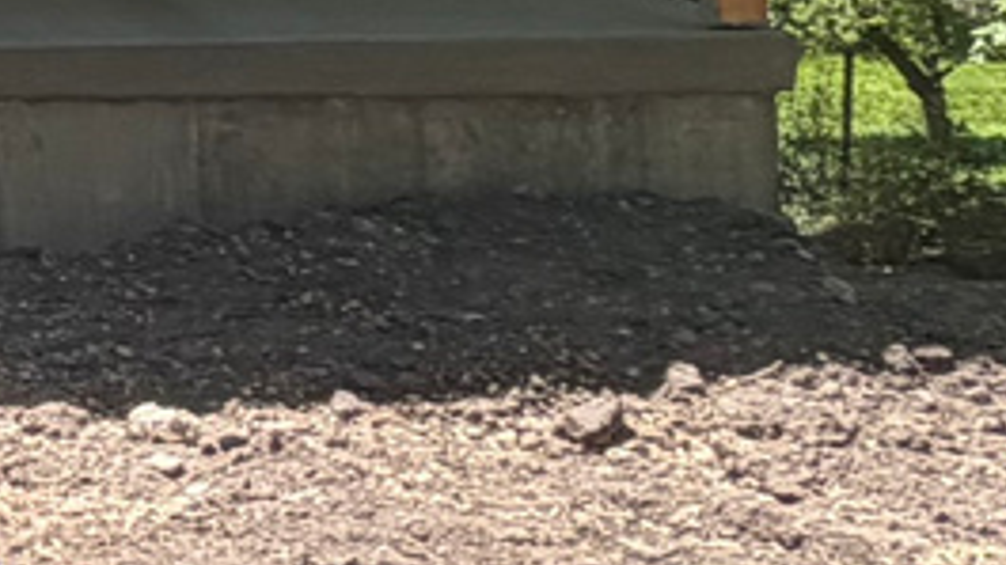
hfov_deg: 13.8
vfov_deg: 10.0
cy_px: -231
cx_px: -1306
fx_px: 3147
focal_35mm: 118
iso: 64
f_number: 2.2
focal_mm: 2.22
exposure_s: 1/502
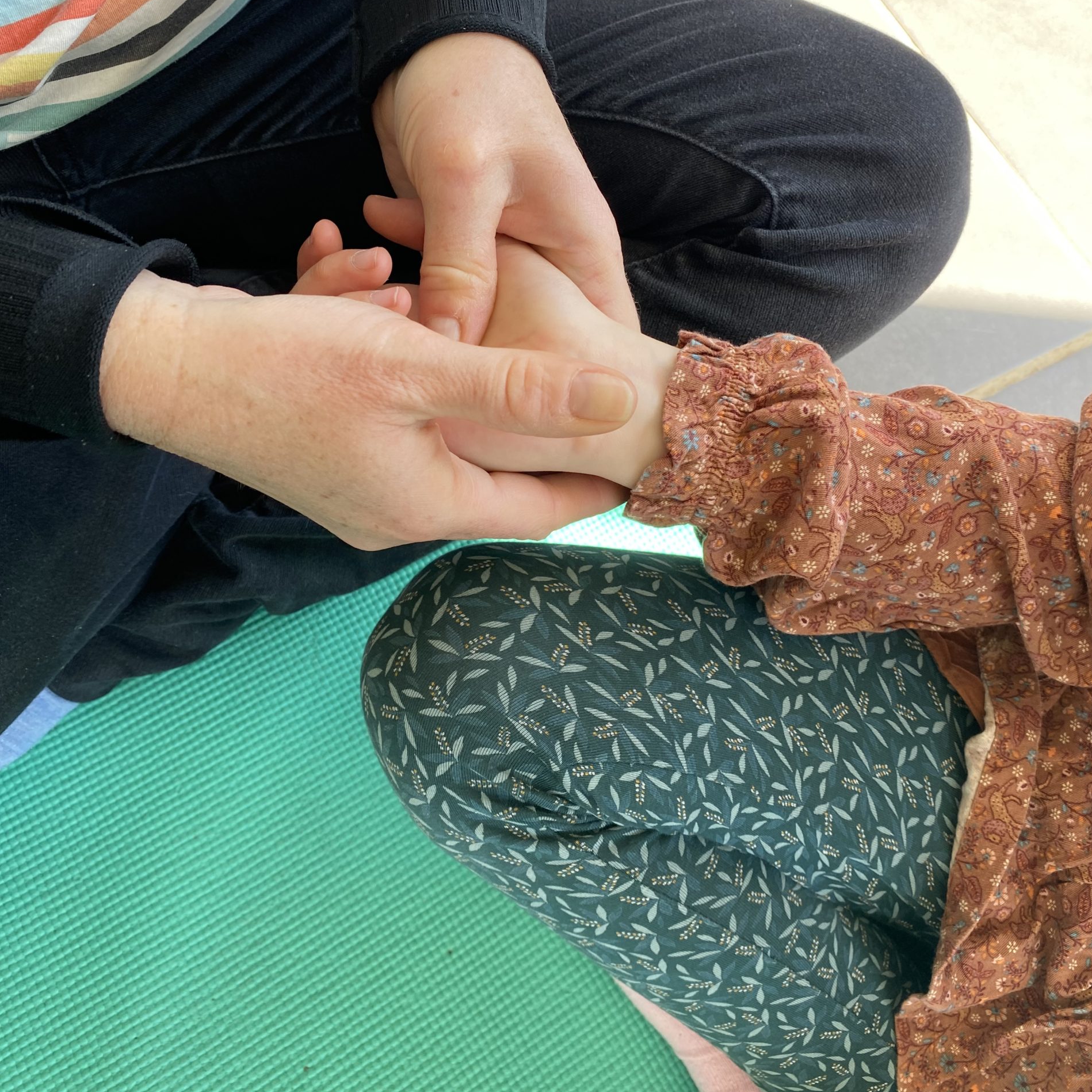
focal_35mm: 31
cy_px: 492
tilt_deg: -66.6
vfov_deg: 52.4
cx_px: 552
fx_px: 1106
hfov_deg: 52.5
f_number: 1.8
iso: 50
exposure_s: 1/122
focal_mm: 4.25
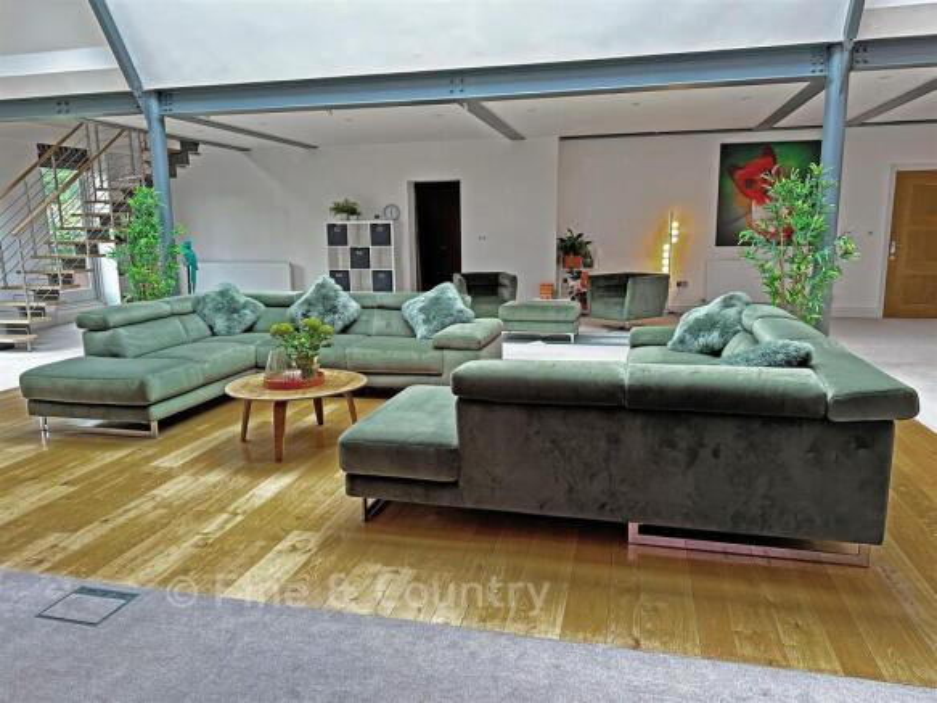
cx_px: 468
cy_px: 352
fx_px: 650
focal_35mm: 24
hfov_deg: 71.6
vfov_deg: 56.8
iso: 160
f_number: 1.78
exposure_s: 1/50
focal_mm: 6.86
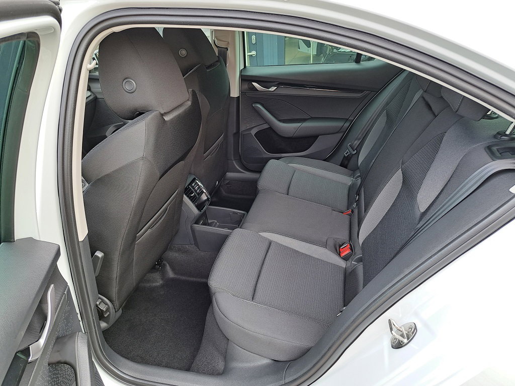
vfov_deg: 56.8
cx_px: 258
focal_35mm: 24
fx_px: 357
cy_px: 193
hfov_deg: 71.6
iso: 50
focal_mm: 5.23
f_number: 1.8
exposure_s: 1/50
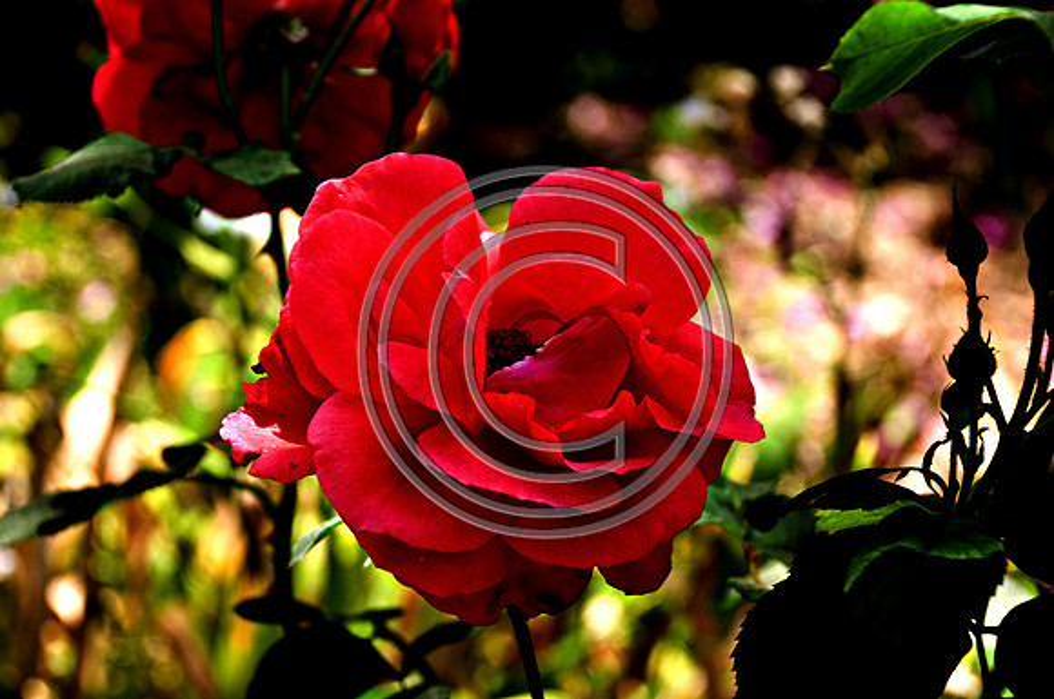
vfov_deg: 13.8
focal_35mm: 99
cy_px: 350
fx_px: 2894
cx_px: 527
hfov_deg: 20.6
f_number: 5.3
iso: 200
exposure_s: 1/60
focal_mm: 66
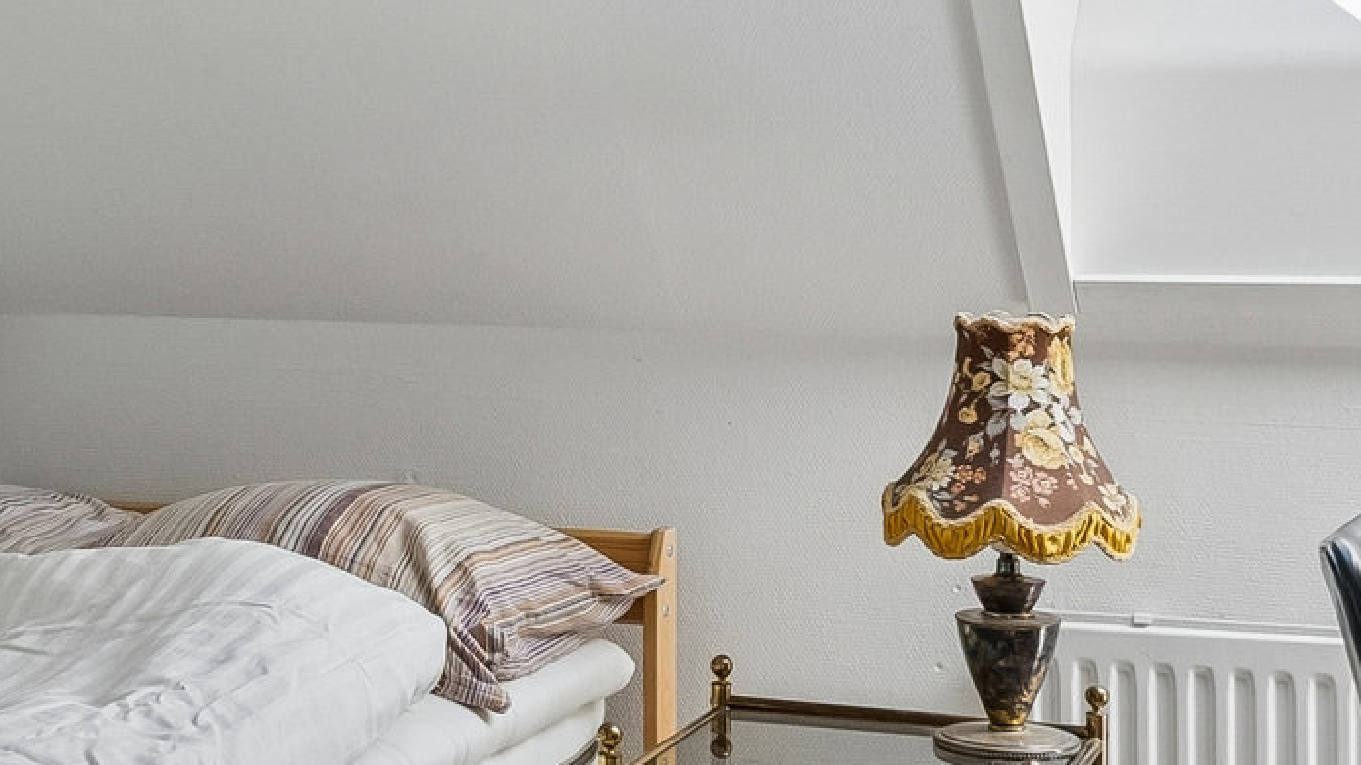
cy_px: 265
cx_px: 278
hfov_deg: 26.6
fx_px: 2819
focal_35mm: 78
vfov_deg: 15.4
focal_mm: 11.5
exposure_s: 1/100
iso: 400
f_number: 8
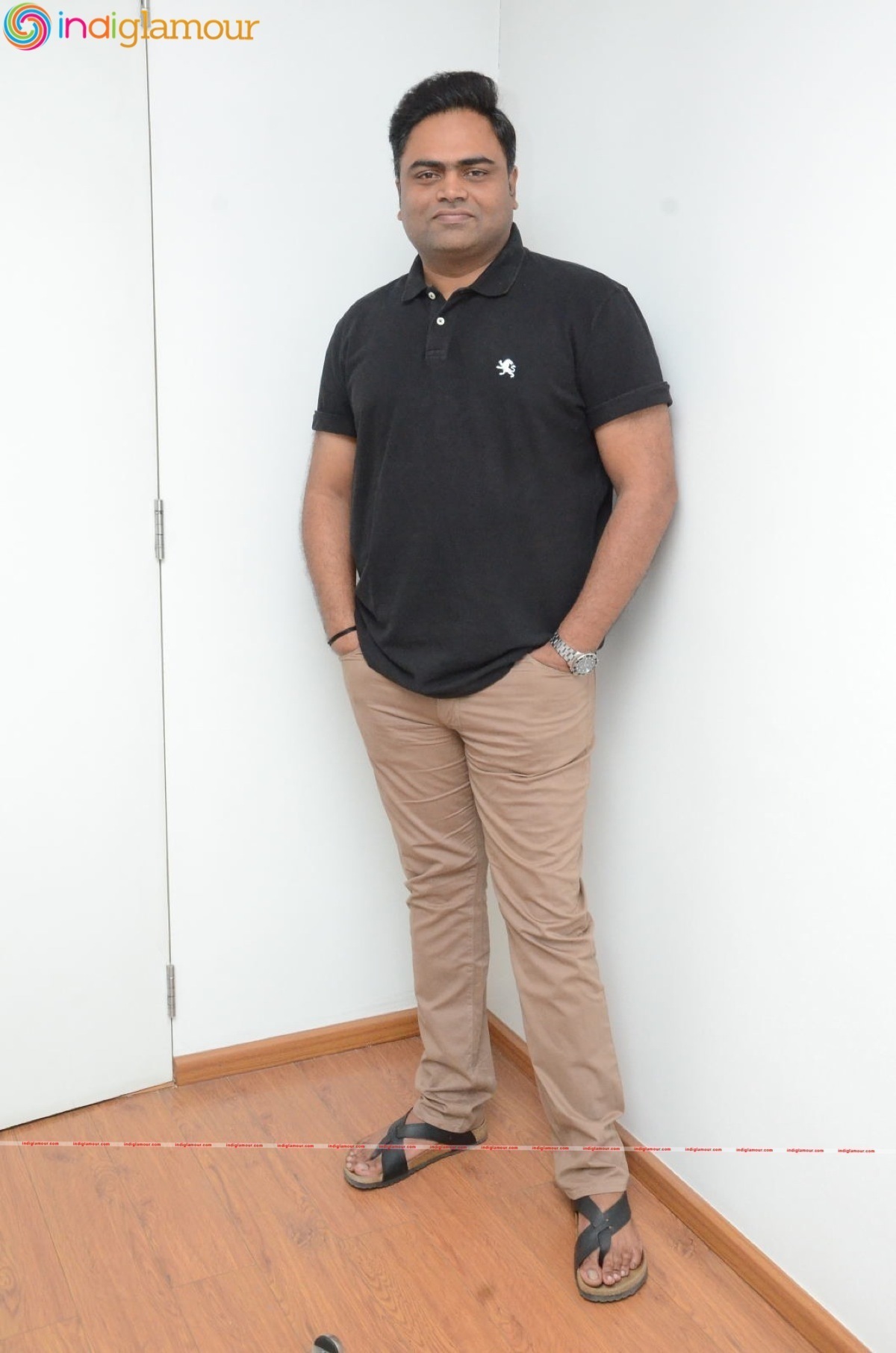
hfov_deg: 35.3
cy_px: 676
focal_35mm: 38
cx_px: 448
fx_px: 1407
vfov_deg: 51.4
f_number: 7.1
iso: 4000
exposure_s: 1/125
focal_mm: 25
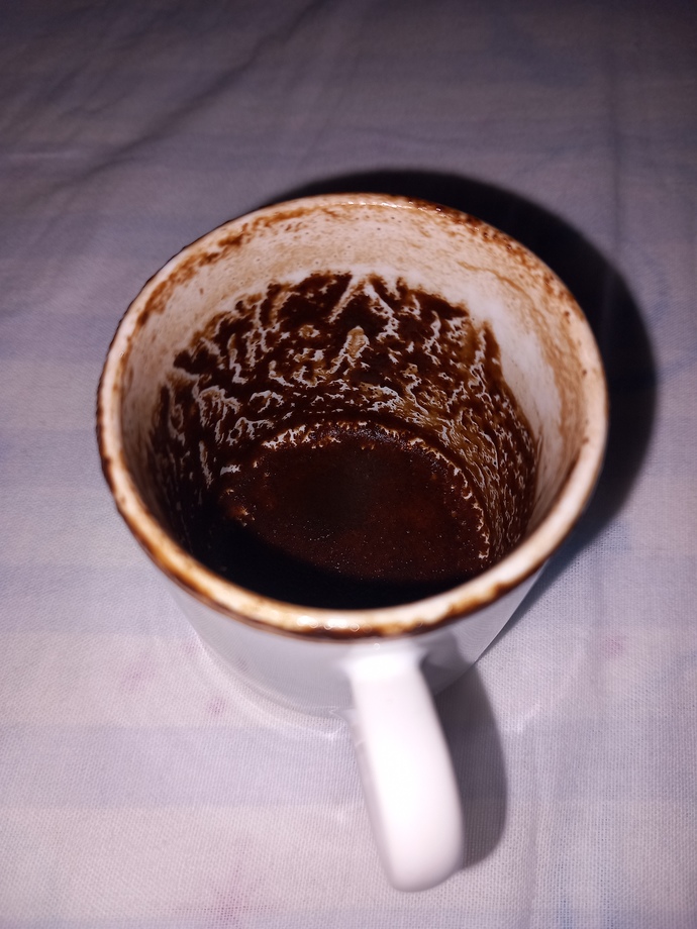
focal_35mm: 27
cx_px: 348
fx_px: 725
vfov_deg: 65.3
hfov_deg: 51.4
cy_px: 464
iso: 20
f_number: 1.8
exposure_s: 1/100
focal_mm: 4
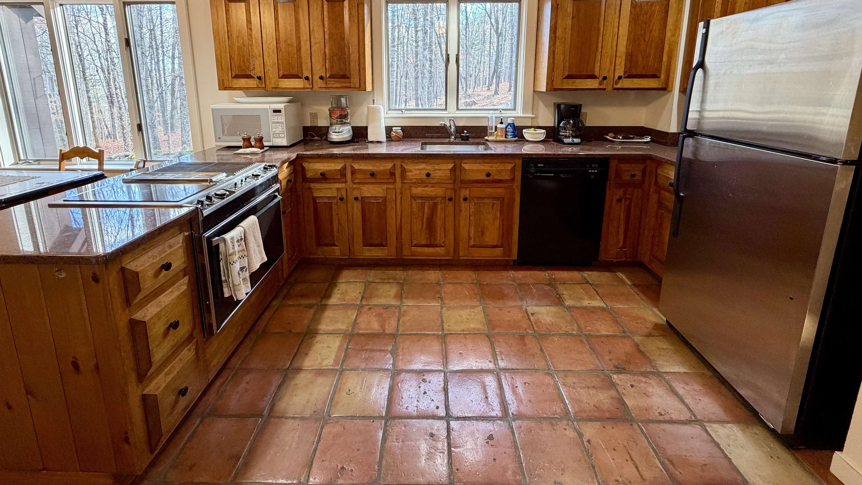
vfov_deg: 64.8
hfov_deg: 99.4
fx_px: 366
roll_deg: -0.1
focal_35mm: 16
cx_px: 424
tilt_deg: -10.3
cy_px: 150
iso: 250
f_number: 2.2
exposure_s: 1/60
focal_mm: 2.22
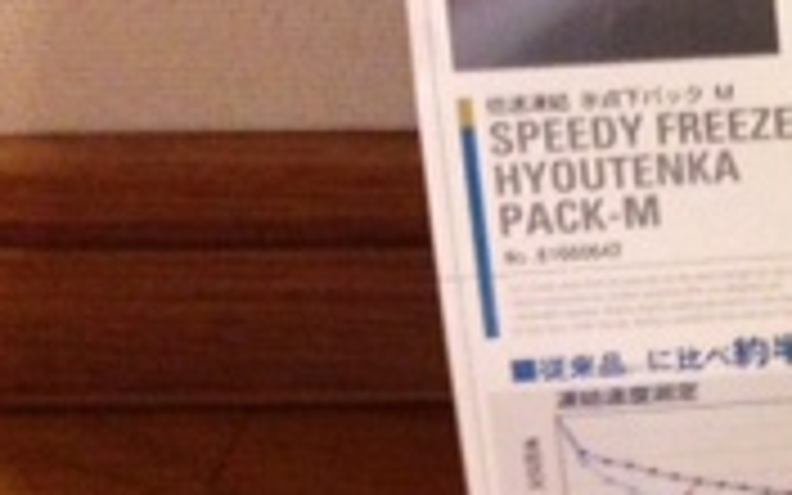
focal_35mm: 127
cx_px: 1418
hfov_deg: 14.5
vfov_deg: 10.2
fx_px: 2741
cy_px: -72
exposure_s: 1/20
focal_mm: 4.13
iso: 320
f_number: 2.4
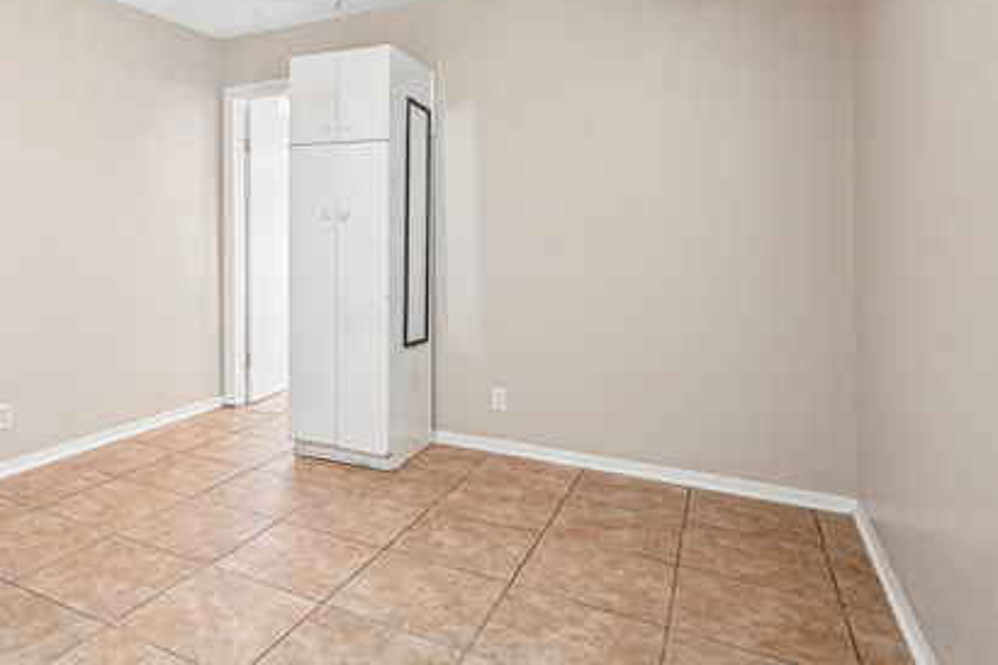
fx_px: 693
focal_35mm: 25
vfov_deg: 50.5
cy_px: 230
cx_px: 292
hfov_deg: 68.4
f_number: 8
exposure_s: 1/10
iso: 400
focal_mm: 16
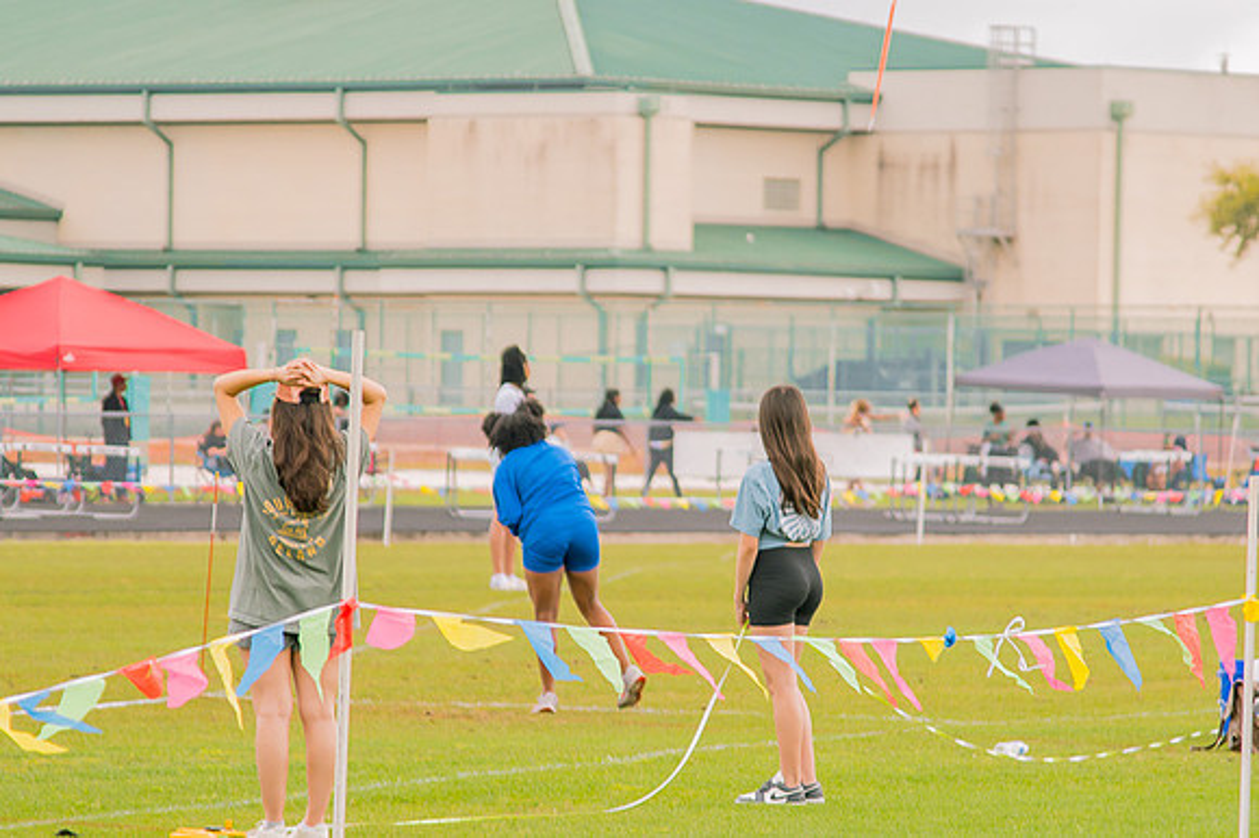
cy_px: 443
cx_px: 713
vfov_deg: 5.4
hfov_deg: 8.1
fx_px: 8903
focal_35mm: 255
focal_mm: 120
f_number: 4
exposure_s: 1/200
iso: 200
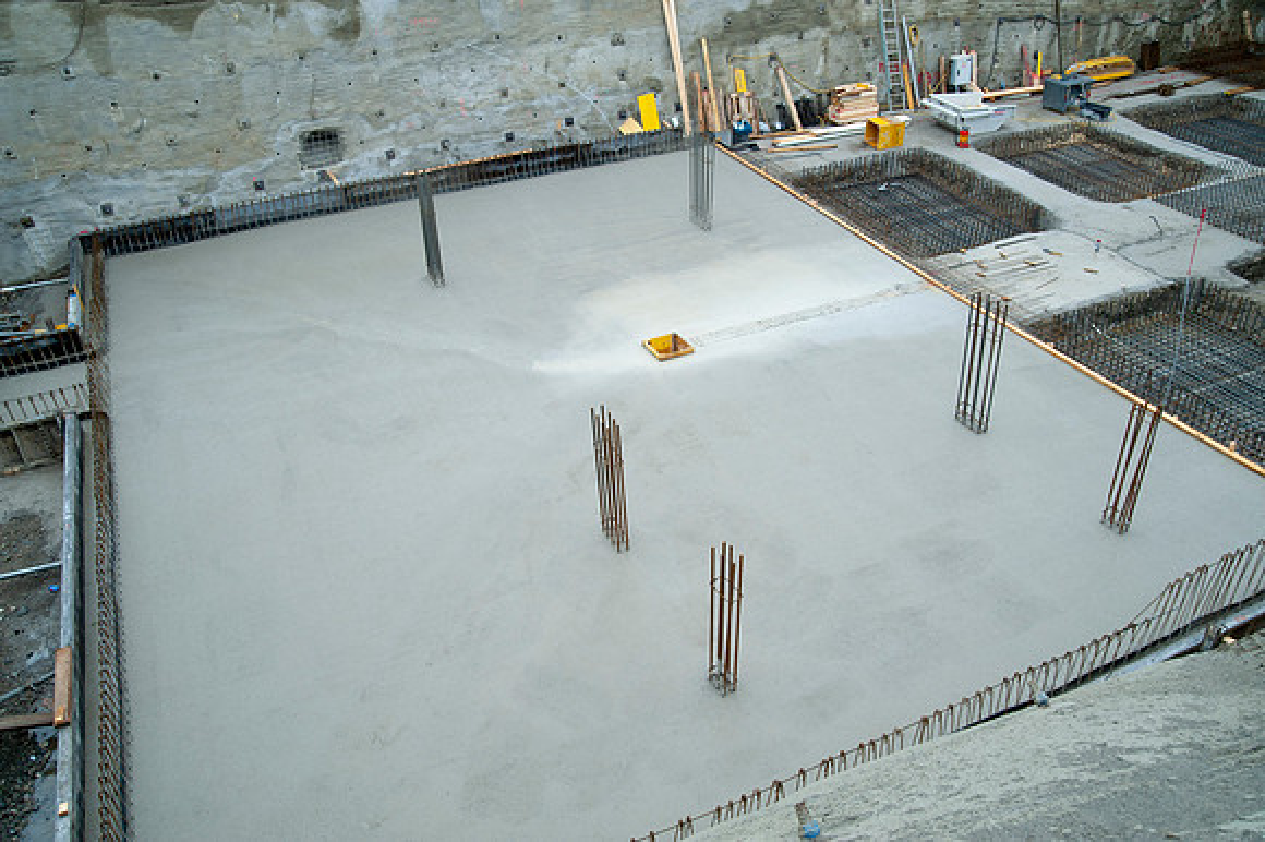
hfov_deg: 65.5
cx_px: 632
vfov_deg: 46.4
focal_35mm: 28
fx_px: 983
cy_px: 421
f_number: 8
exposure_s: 1/500
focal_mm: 28
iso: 200
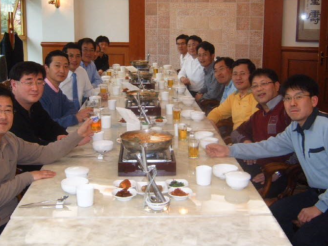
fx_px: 445
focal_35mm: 47
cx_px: 152
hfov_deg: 40.4
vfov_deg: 30.9
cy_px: 114
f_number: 2.9
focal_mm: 6.2
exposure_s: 1/30
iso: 141
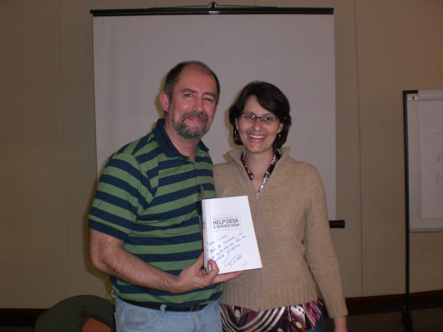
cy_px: 166
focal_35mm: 38
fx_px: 486
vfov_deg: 37.7
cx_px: 222
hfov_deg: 49.0
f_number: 3.1
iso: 200
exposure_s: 1/60
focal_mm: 6.3
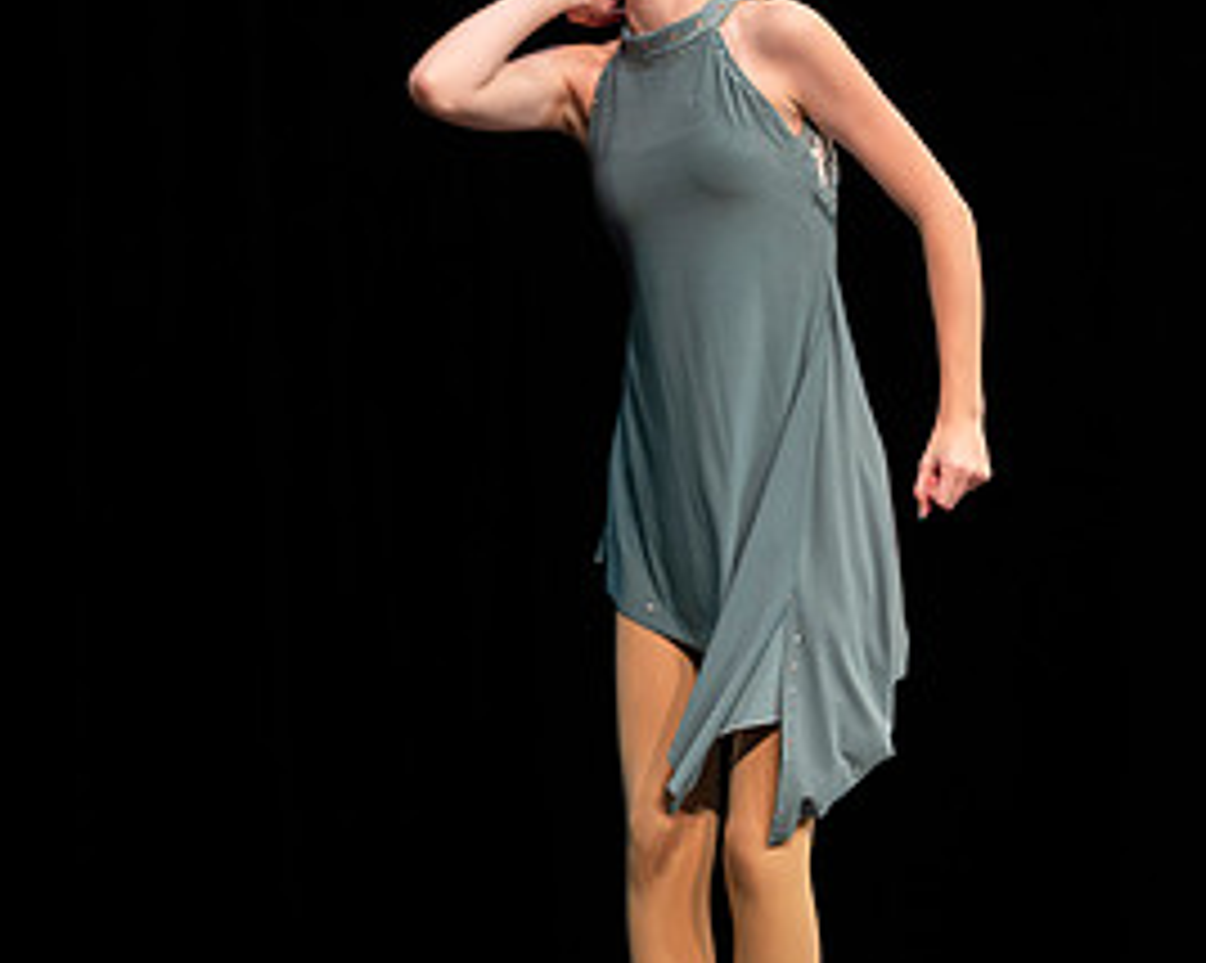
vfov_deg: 5.8
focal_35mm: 268
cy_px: 310
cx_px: 605
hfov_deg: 7.2
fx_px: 9559
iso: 1600
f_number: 4.5
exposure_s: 1/200
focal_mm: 170
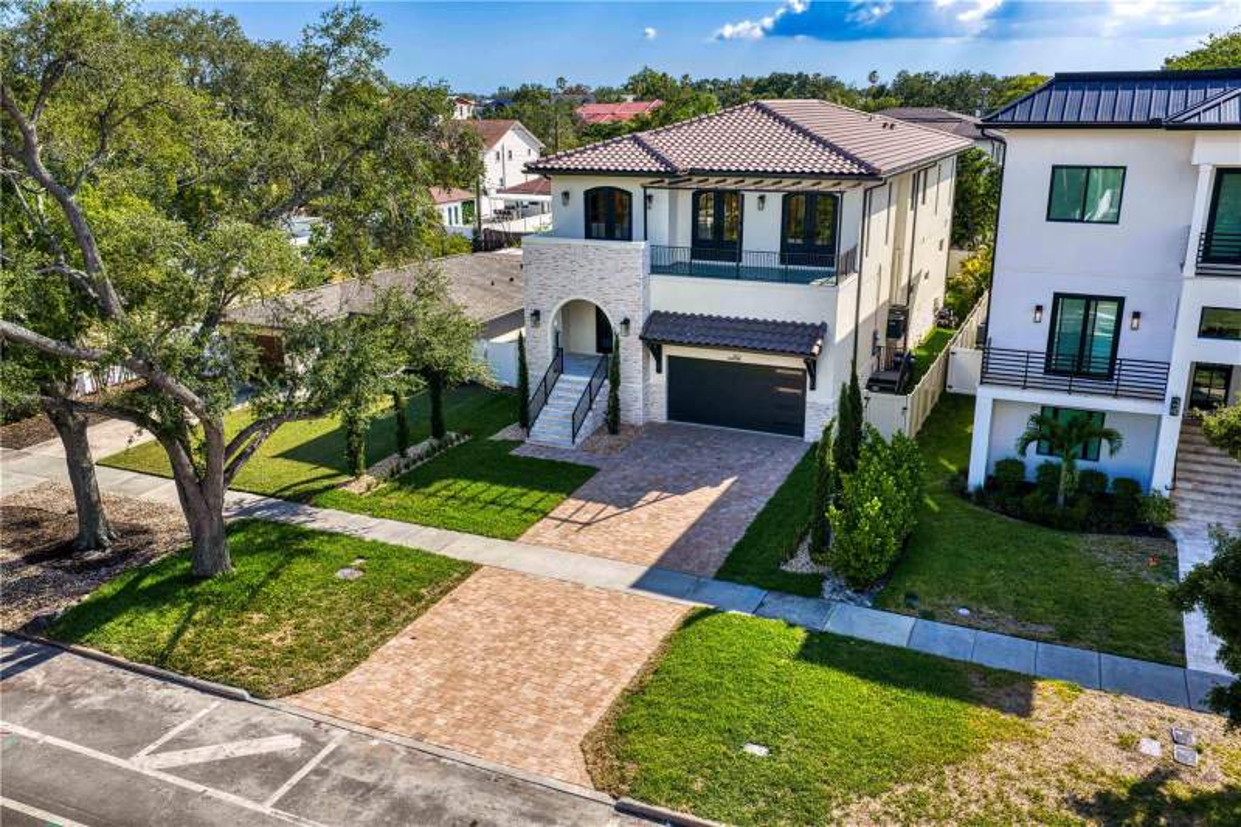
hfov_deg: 65.5
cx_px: 620
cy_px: 414
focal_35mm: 28
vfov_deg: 46.4
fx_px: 965
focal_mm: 14.45
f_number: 4.5
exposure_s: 1/1000
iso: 200
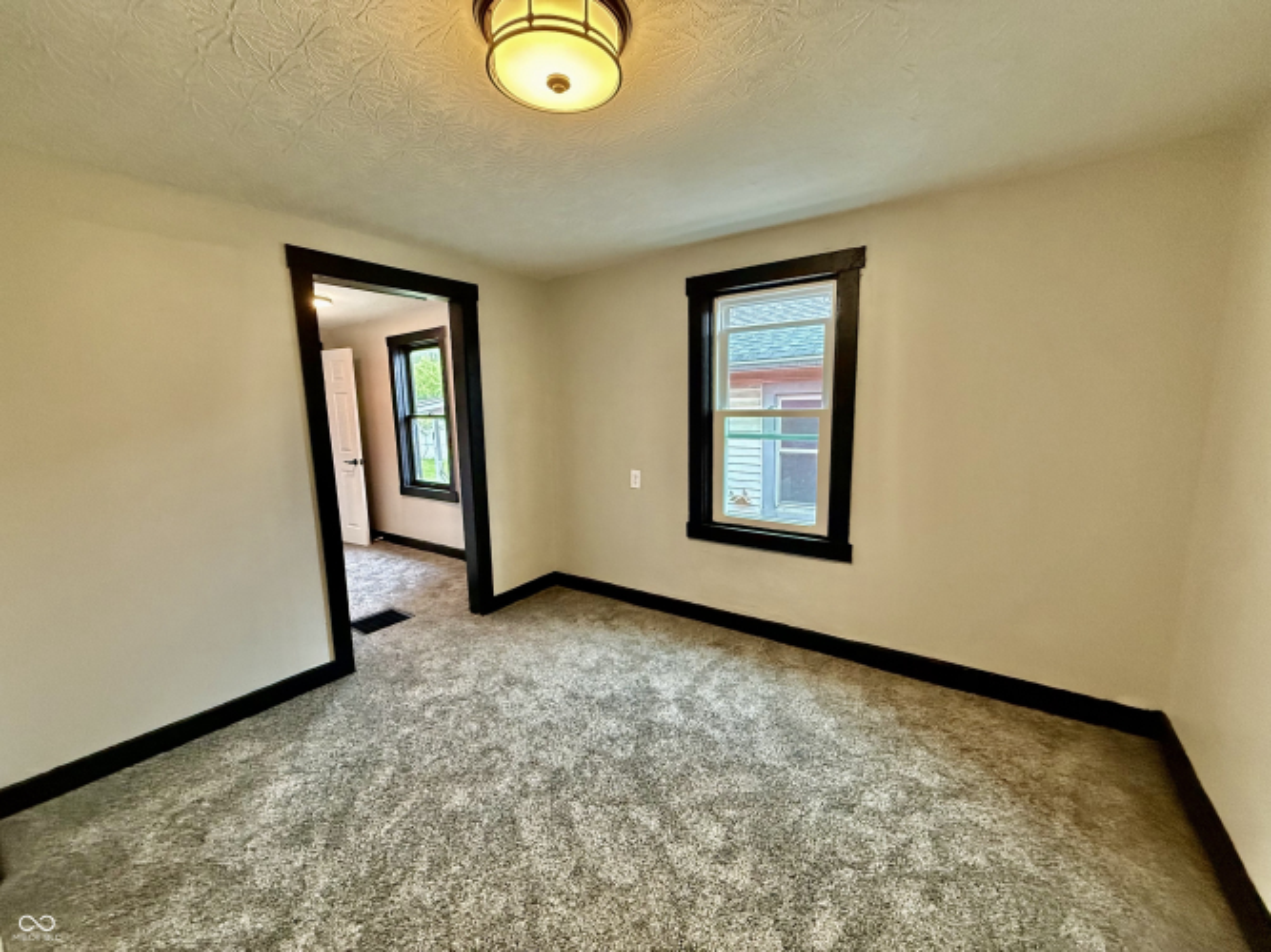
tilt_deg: -7.0
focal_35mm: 14
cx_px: 636
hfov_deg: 102.1
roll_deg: +1.0
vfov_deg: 85.7
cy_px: 476
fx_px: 514
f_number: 2.2
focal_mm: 2.22
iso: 640
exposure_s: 1/120
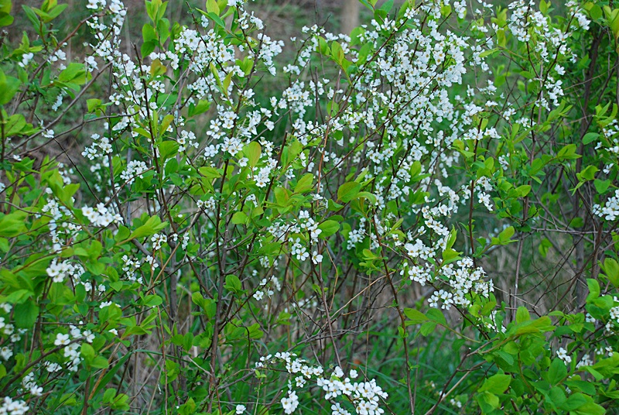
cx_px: 310
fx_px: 1033
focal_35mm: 60
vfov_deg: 22.7
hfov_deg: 33.4
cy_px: 208
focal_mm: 40
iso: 400
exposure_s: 1/200
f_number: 6.3
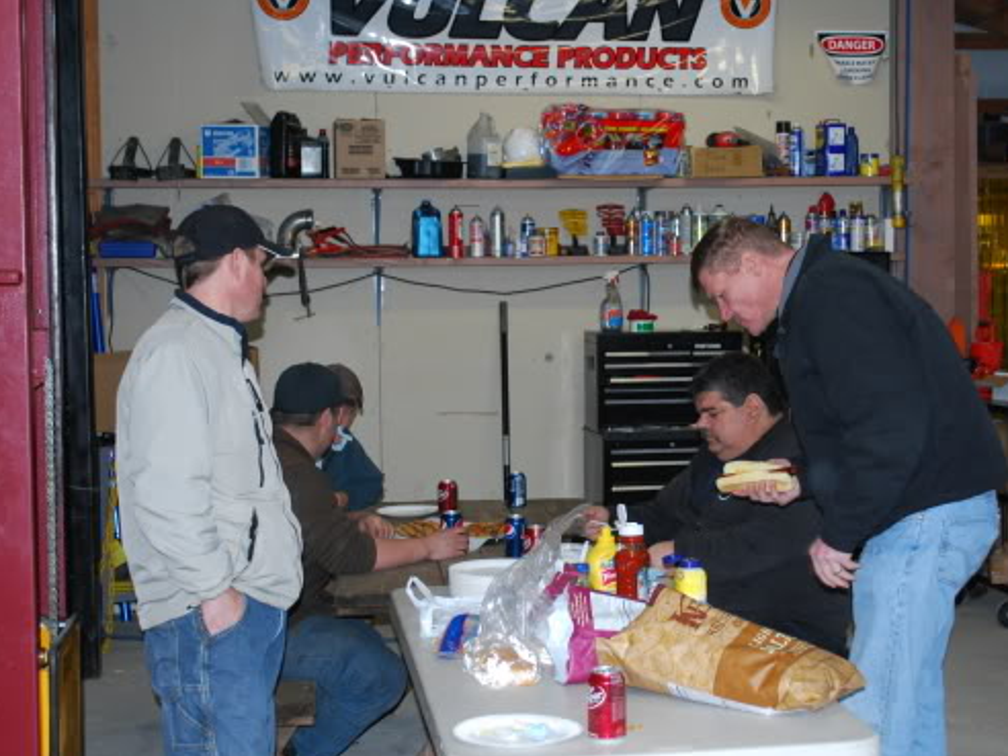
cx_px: 610
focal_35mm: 66
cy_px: 371
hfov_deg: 29.5
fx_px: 1911
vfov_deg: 22.4
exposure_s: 1/60
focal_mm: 35
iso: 500
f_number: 5.3
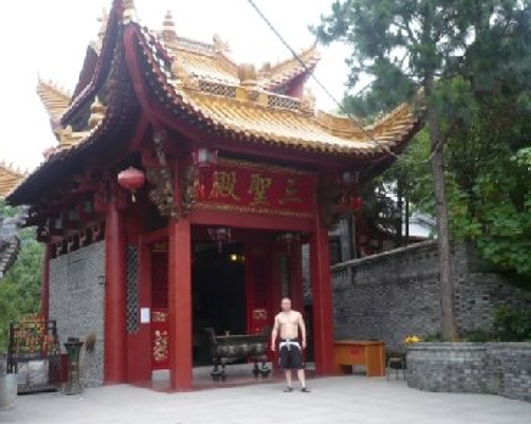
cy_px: 213
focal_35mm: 37
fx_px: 581
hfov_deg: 49.1
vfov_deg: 40.1
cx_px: 269
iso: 100
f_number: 2.8
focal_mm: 5.8
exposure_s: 1/80
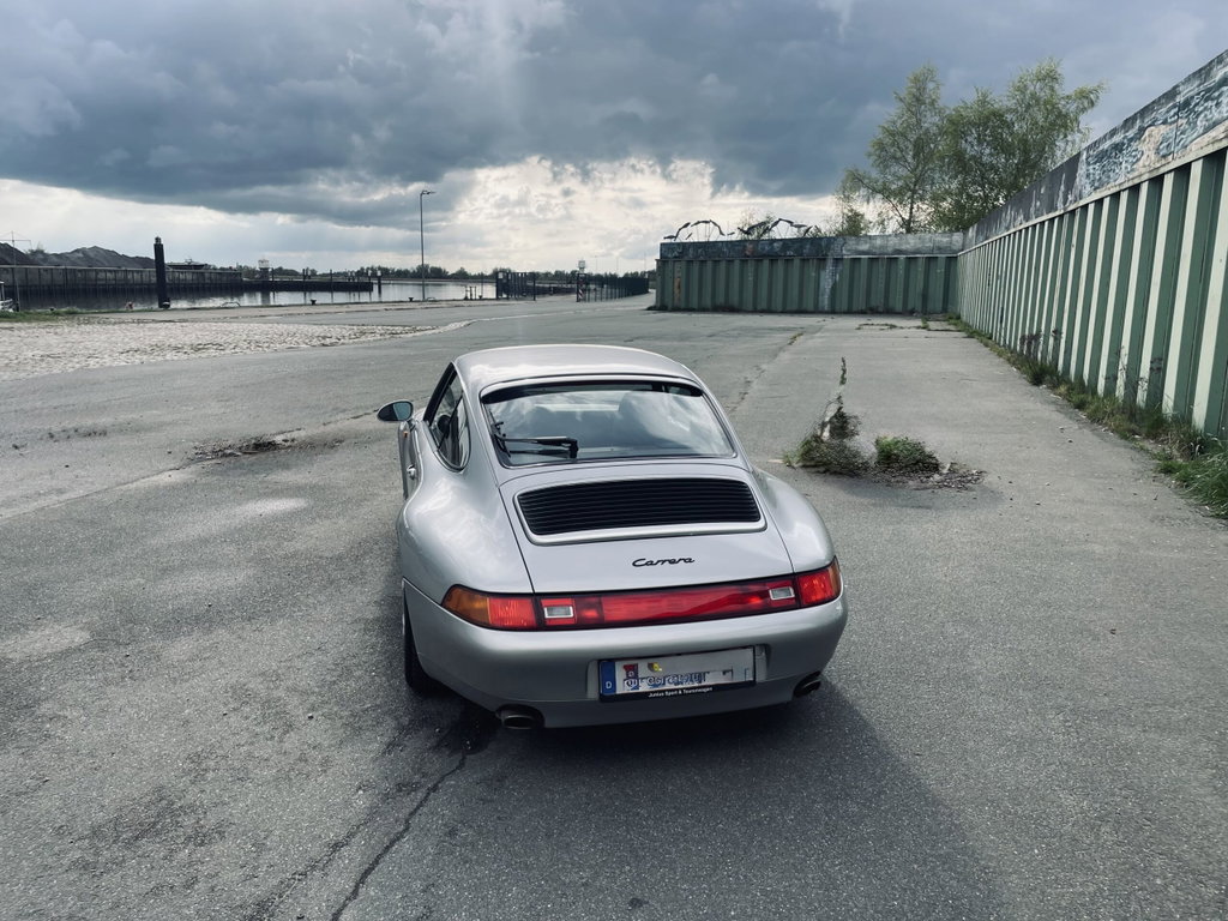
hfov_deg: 67.3
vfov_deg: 53.1
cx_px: 614
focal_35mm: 26
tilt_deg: -11.2
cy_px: 460
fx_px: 922
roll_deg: -0.1
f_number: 1.6
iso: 32
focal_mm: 4.2
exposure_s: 1/2053
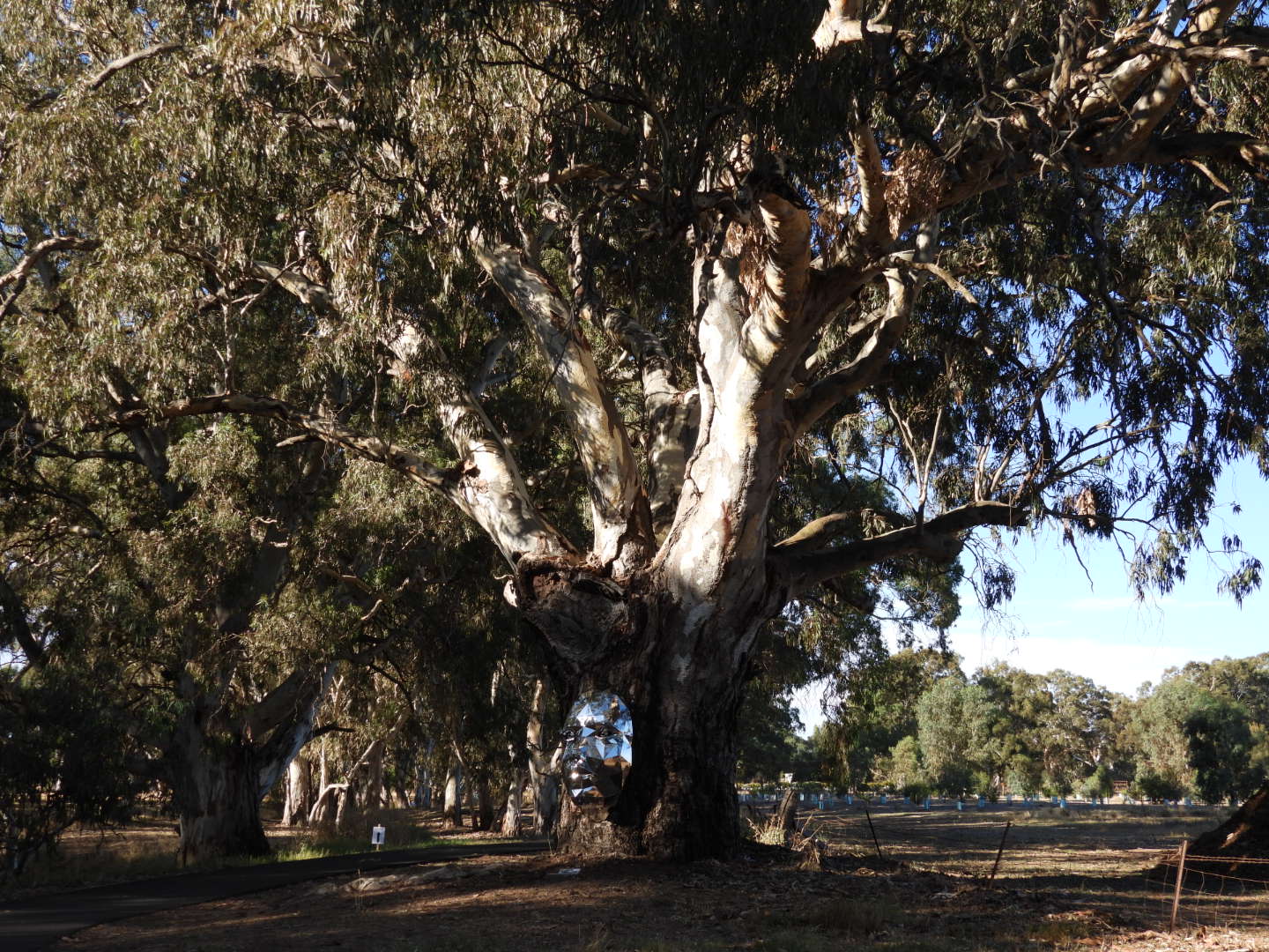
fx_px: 1723
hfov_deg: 40.4
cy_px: 476
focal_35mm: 47
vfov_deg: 30.9
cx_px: 634
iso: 100
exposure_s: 1/500
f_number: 3.2
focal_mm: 8.4
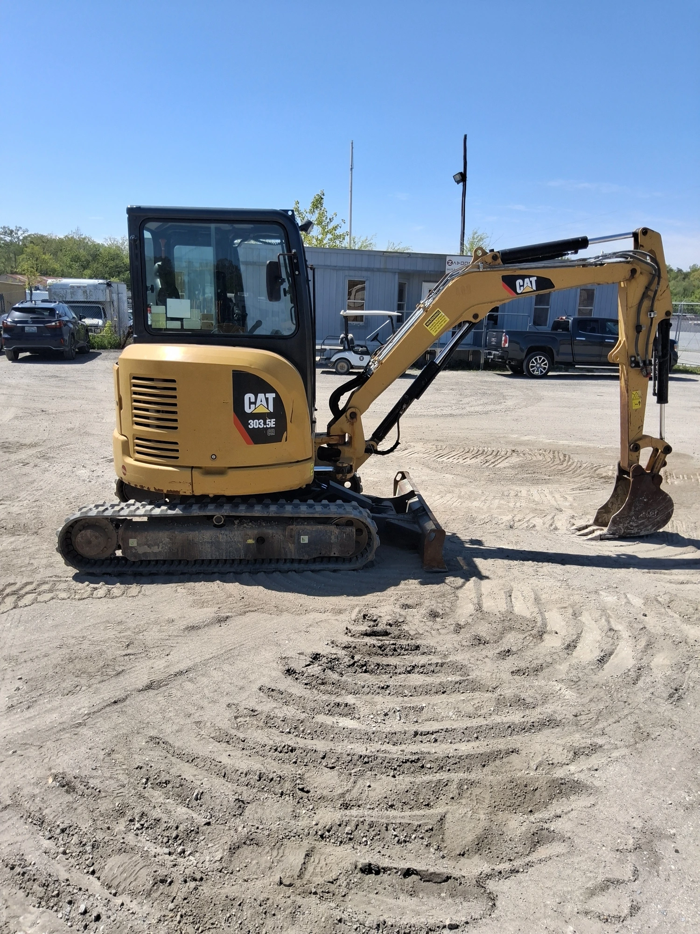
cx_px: 350
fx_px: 674
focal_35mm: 25
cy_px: 467
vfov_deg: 69.4
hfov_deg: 54.9
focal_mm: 3.08
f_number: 2
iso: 50
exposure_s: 1/1414
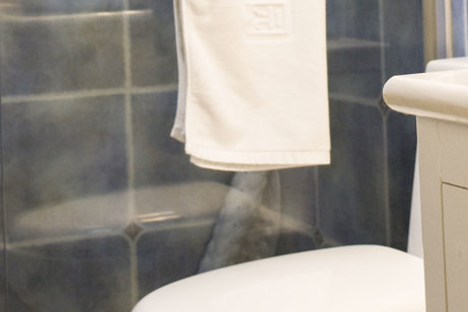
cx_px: 384
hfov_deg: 19.6
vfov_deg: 12.7
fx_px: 1339
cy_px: -140
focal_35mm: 103
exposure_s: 1/100
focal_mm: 18
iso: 400
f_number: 3.5
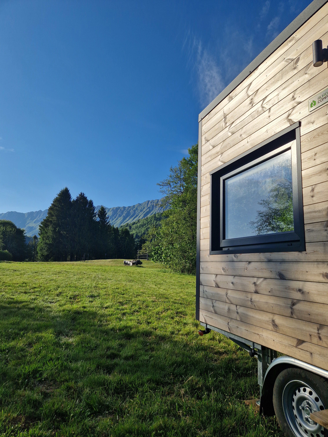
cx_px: 164
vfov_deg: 73.9
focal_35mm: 23
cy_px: 218
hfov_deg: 58.9
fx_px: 291
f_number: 1.8
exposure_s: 1/3056
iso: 50
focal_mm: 5.4
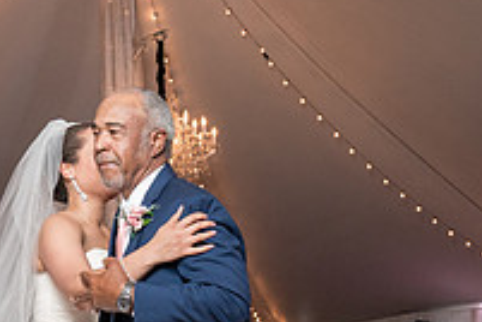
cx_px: 102
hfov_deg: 24.4
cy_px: 402
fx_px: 1098
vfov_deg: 15.9
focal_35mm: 82
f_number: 4
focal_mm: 24
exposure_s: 1/200
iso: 2000
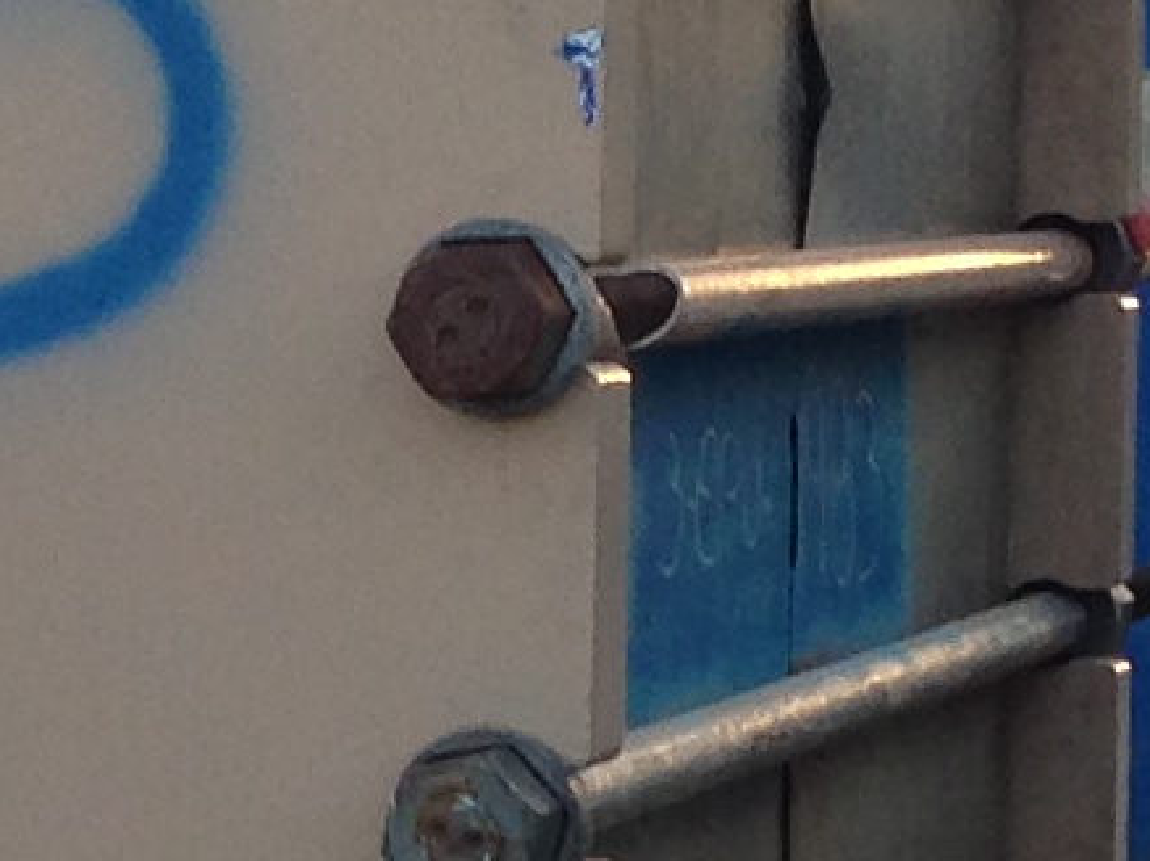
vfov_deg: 6.0
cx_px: 480
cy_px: 714
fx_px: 8168
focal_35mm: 246
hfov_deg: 8.1
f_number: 2.4
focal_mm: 4.13
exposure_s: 1/120
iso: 50
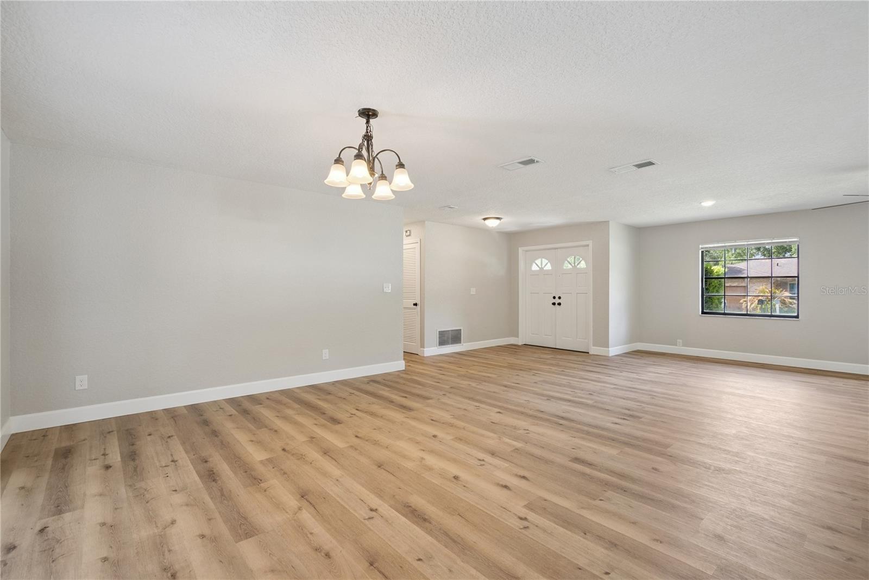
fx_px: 386
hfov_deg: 96.7
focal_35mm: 16
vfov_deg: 73.8
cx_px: 434
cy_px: 290
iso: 640
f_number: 9
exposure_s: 1/50
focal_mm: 16
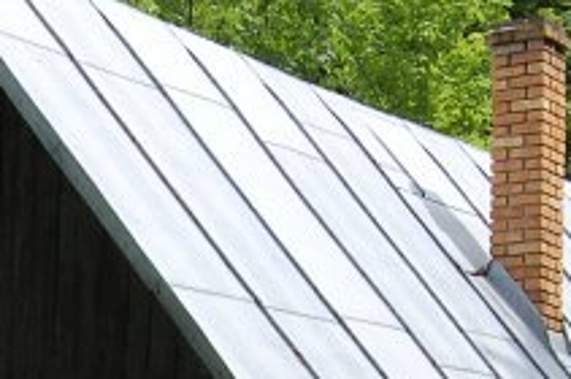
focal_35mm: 131
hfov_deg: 15.5
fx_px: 2073
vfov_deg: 10.1
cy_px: 547
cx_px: 87
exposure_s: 1/200
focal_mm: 23
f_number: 8
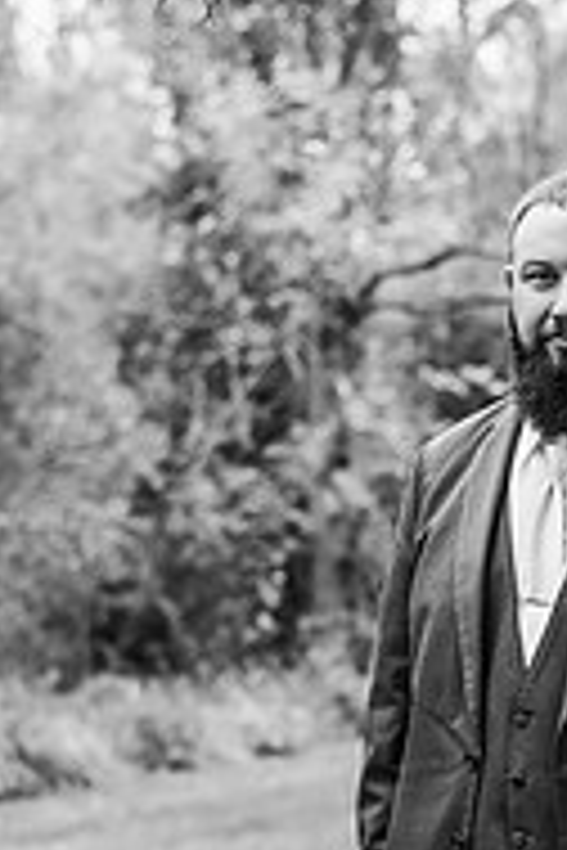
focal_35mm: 138
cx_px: 560
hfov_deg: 9.9
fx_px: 3260
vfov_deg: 14.6
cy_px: 872
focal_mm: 58
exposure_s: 1/1000
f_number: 2.8
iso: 500
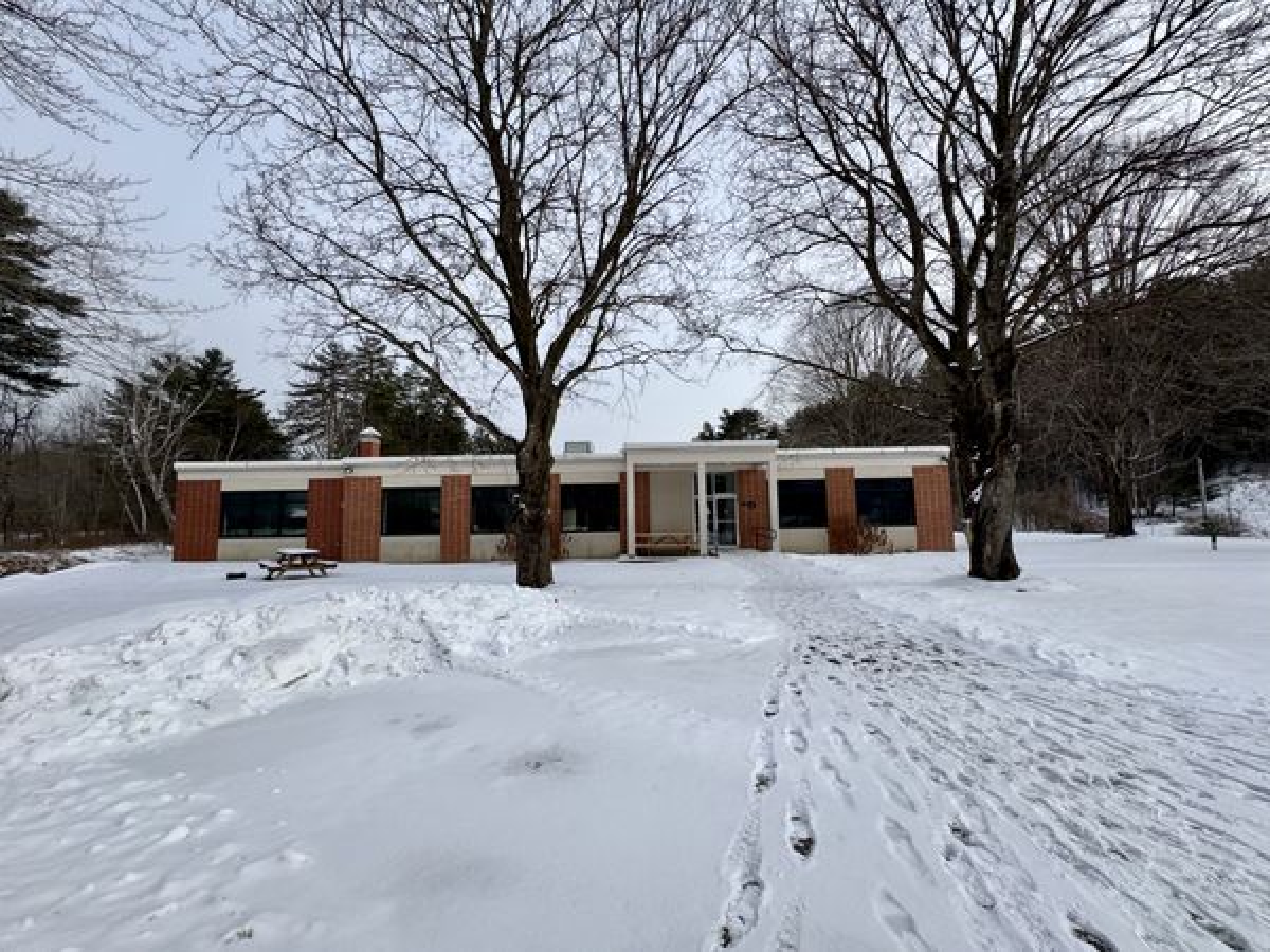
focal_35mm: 14
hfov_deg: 102.1
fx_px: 514
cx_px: 635
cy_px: 476
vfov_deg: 85.7
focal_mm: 2.22
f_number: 2.2
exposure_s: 1/1567
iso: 50
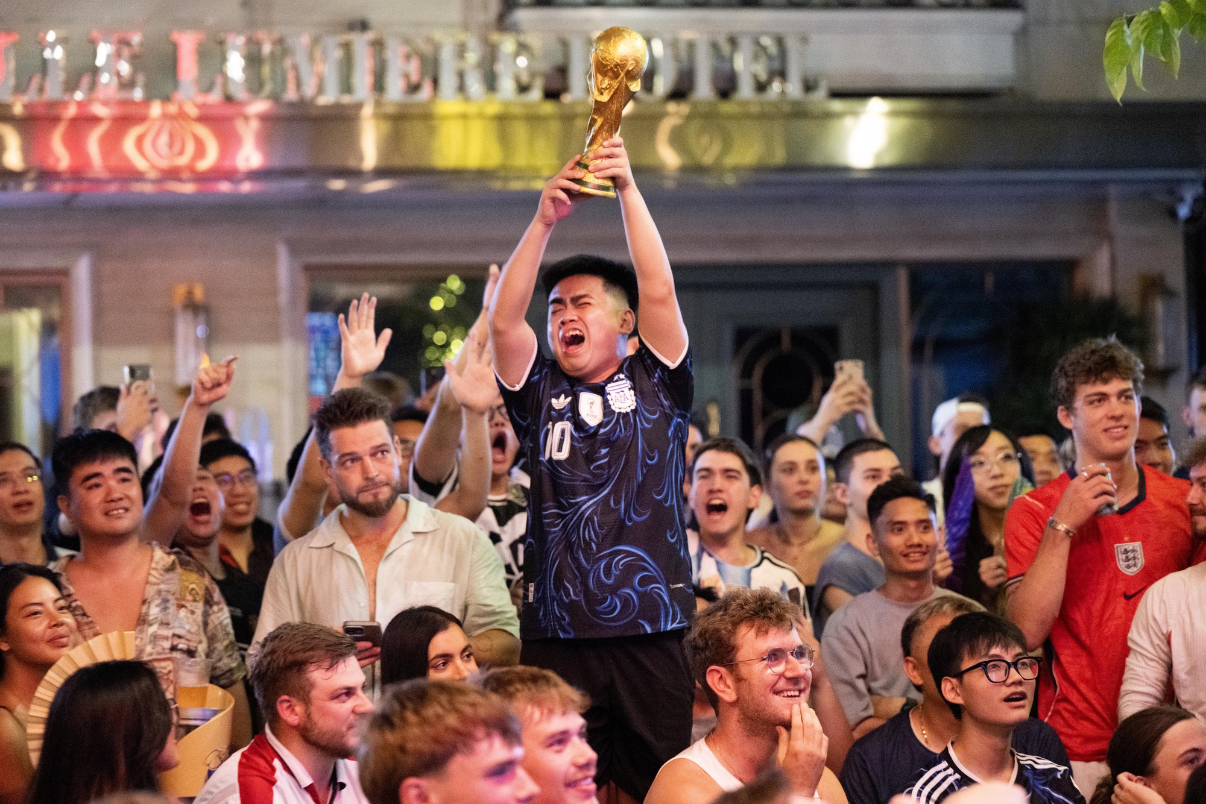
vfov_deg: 13.0
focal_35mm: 105
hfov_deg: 19.5
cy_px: 402
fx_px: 3518
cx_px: 603
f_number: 2.8
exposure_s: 1/200
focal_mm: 105
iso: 10000
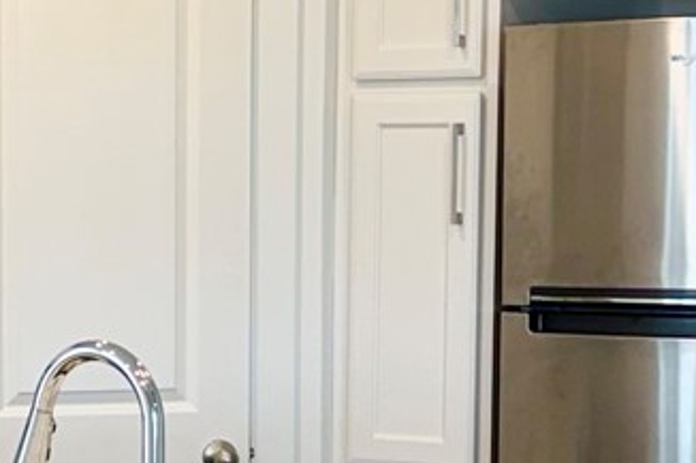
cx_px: -205
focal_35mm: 157
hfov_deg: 12.7
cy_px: 395
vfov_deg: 8.7
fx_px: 3034
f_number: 1.78
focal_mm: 6.76
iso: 80
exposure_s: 1/120
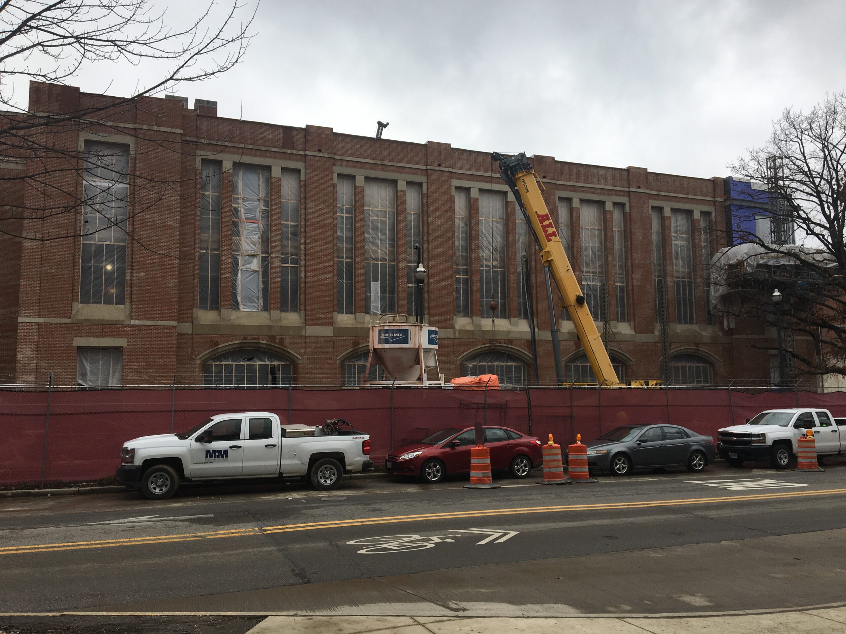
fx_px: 709
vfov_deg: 48.2
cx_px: 423
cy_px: 317
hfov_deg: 61.7
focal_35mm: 29
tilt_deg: +5.9
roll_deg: +0.7
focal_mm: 4.15
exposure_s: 1/582
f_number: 2.2
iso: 25
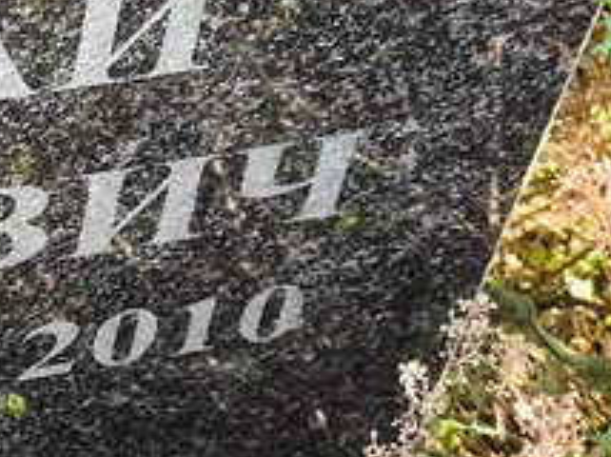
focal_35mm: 187
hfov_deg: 10.2
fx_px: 3297
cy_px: 246
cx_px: -367
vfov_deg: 7.9
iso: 100
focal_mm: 4.71
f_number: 1.7
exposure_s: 1/99.8
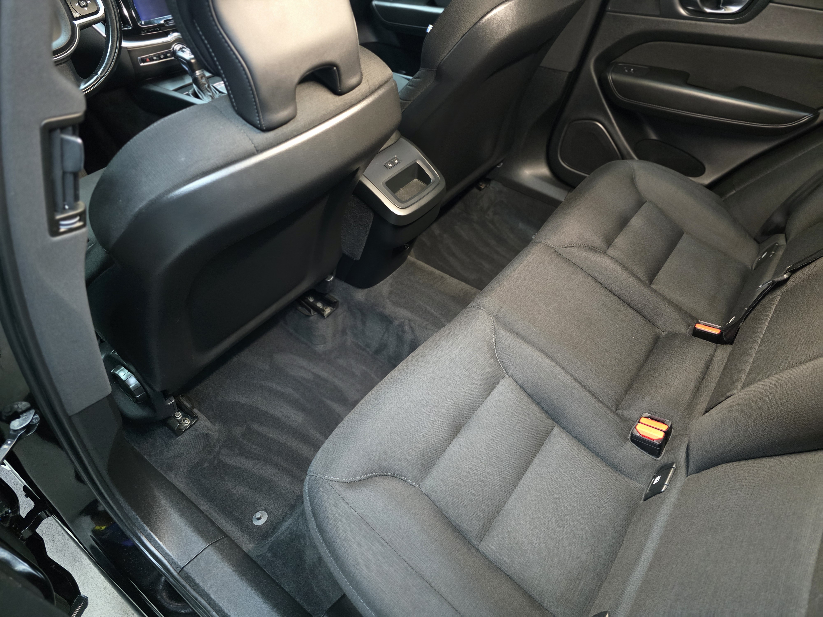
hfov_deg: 73.9
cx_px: 412
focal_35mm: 23
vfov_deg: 58.9
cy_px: 308
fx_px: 547
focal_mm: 6.3
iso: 1250
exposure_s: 1/50
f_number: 1.7
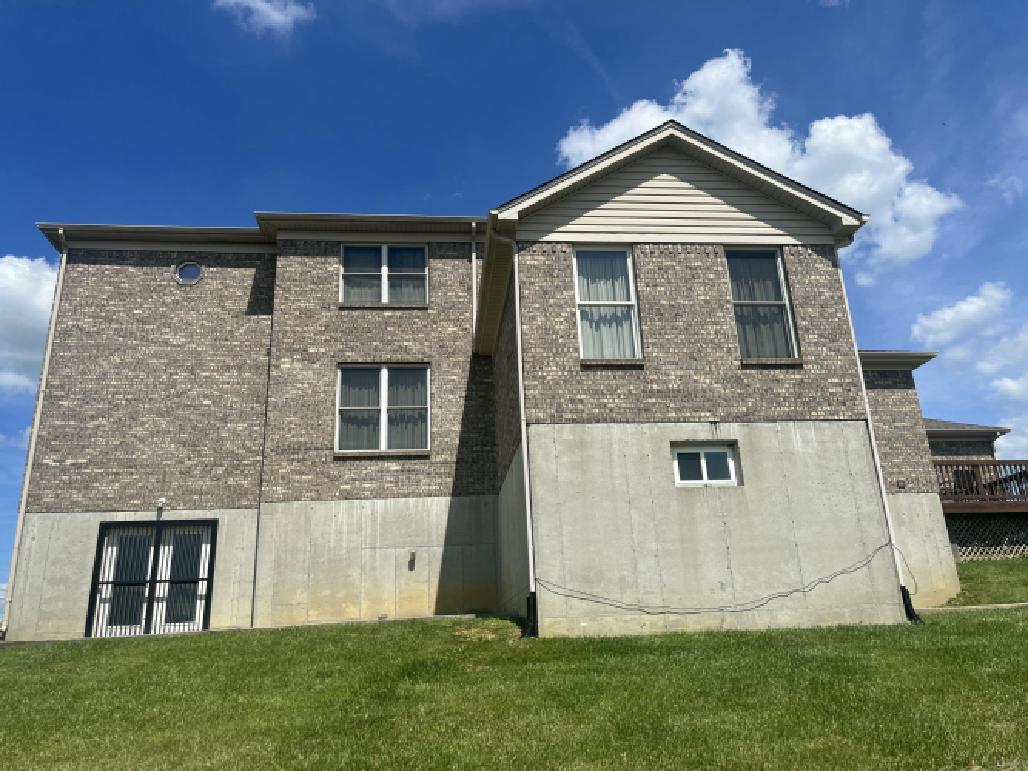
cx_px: 514
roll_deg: +2.7
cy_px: 386
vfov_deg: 53.0
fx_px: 772
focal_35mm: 26
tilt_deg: +19.8
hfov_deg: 67.3
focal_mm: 5.1
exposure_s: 1/4854
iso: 50
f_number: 1.6
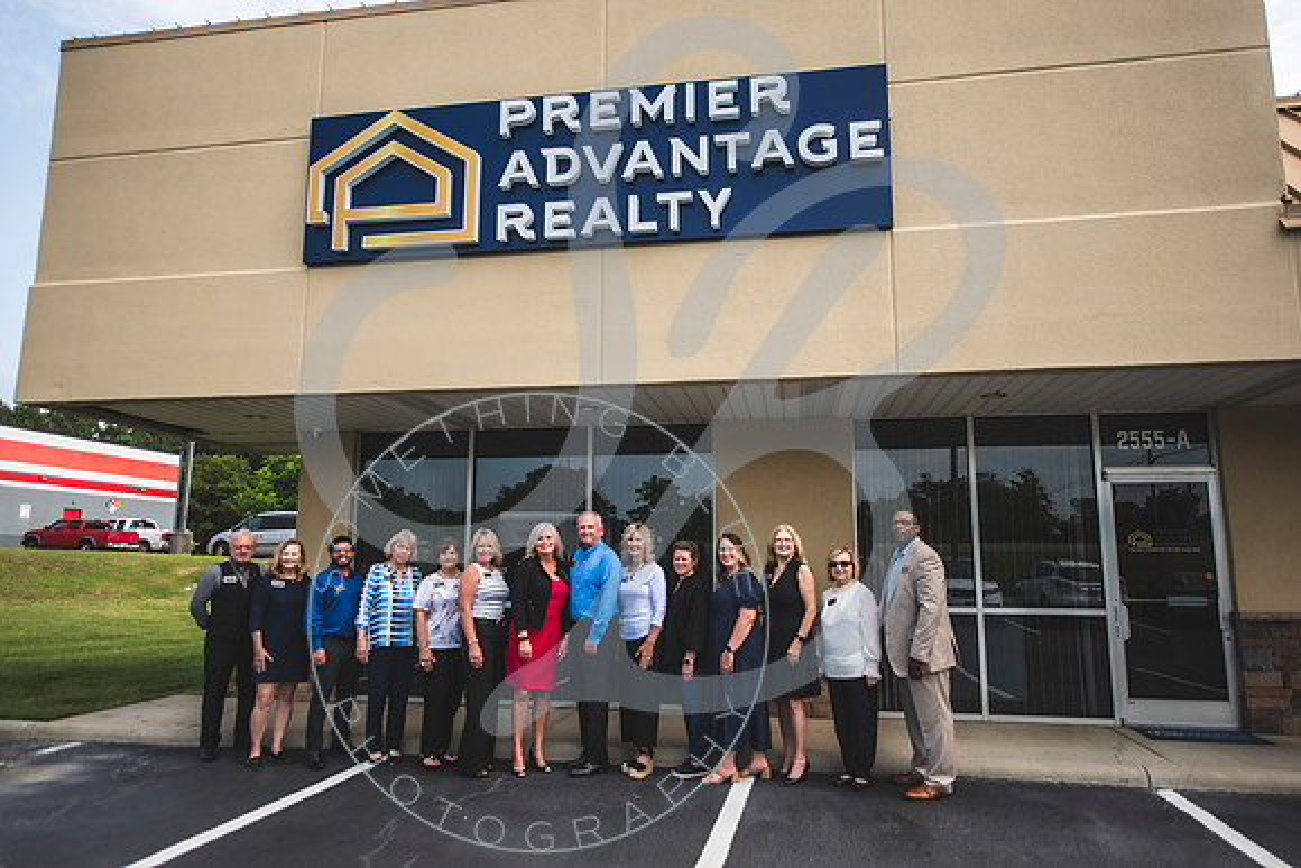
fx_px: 881
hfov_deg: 72.9
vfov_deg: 52.4
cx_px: 650
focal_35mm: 24
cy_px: 434
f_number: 2.8
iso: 100
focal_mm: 24
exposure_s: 1/800
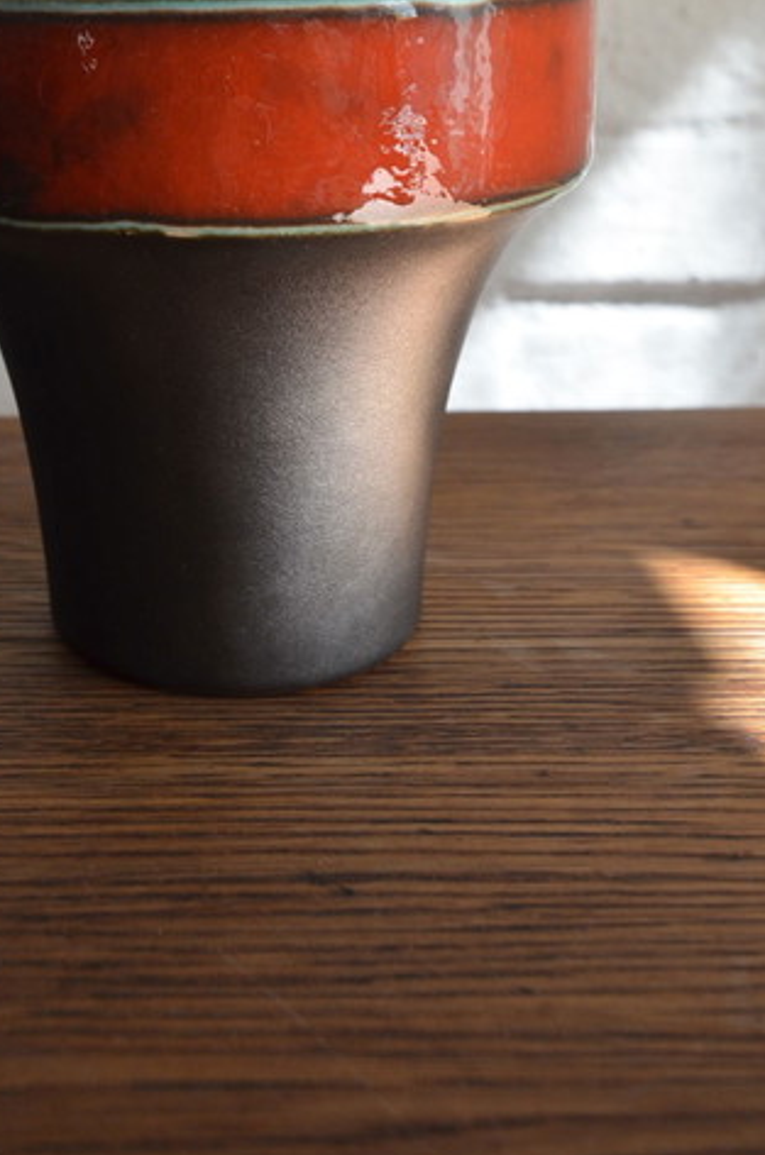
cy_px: 277
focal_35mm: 49
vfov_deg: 39.3
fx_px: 1570
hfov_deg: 26.9
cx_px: 159
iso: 400
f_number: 5.6
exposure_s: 1/60
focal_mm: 20
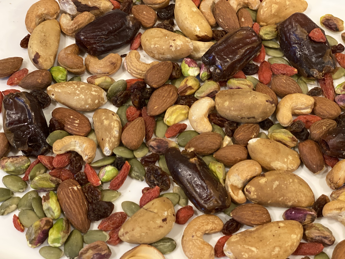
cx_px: 172
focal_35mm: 52
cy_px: 130
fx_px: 518
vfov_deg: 28.0
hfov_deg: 36.8
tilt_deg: -59.5
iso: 320
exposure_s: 1/40
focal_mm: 6
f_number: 2
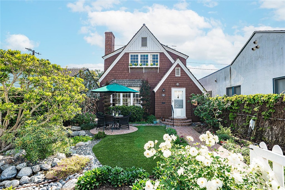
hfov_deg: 96.8
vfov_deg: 73.7
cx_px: 142
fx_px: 127
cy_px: 95
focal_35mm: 16
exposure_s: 1/500
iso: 125
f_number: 5
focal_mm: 16
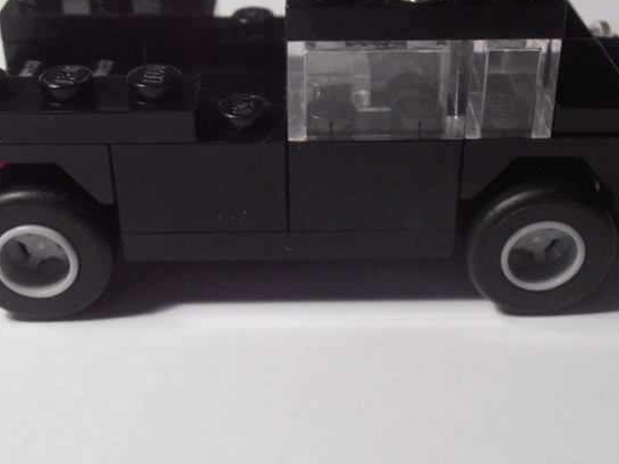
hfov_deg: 31.7
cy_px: 175
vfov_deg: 23.9
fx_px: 1090
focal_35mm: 61
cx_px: 312
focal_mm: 6.61
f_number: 3.9
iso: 125
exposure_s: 1/30
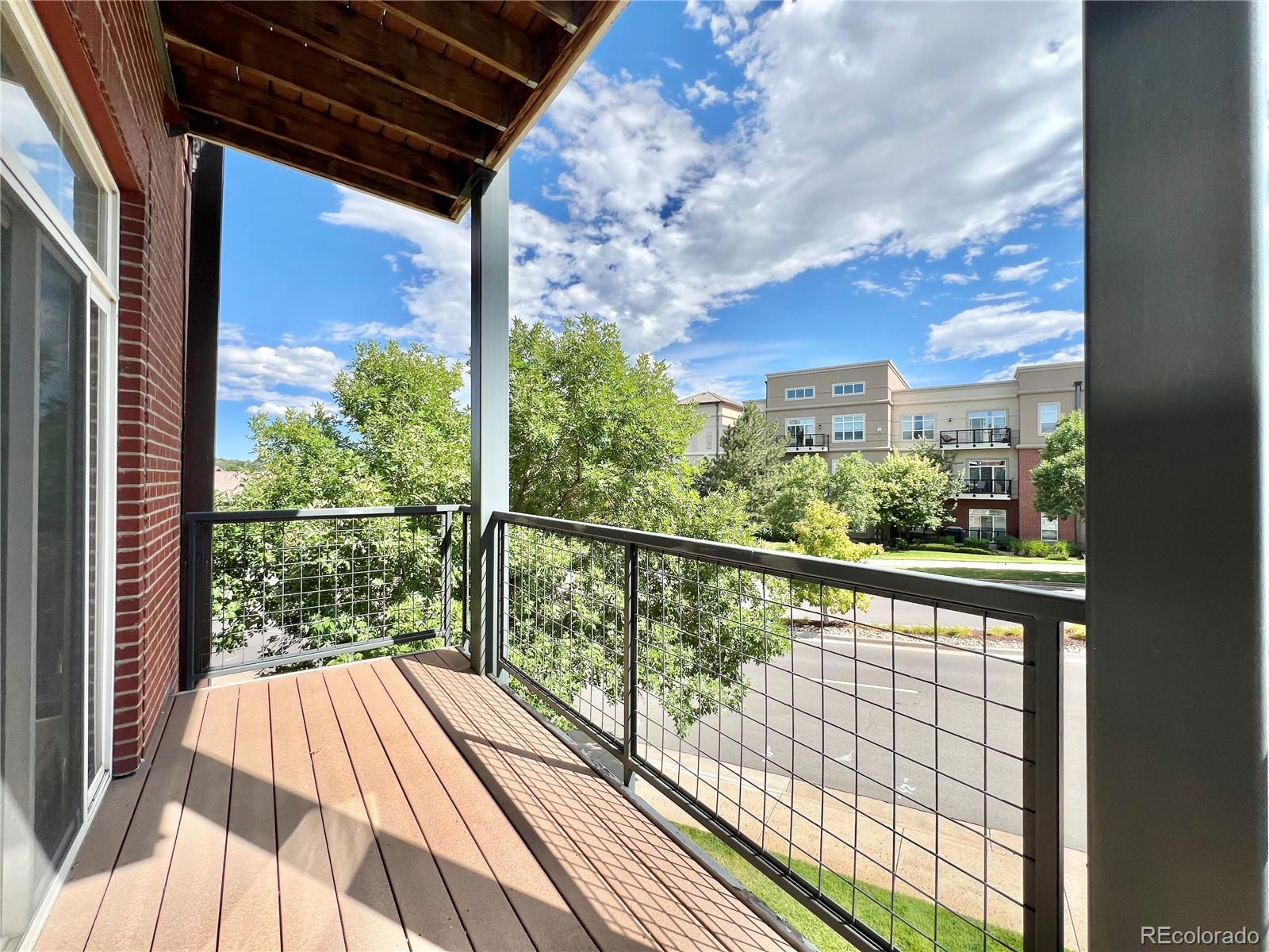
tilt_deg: +0.1
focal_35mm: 13
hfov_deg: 106.2
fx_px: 477
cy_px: 476
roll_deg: +0.1
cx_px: 634
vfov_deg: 89.9
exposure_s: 1/1033
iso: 32
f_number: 1.8
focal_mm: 1.57
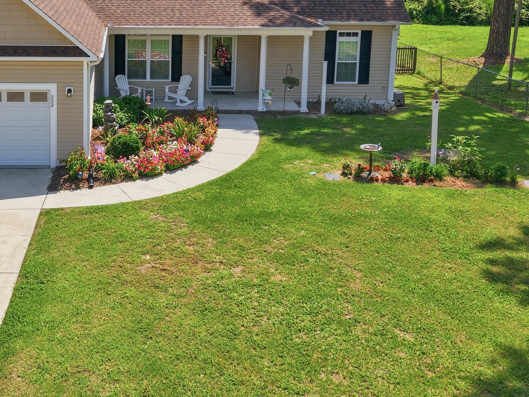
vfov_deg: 28.6
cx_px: 120
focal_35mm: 49
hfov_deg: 37.7
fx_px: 749
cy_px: 46
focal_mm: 8.7
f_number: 1.8
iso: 170
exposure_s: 1/640
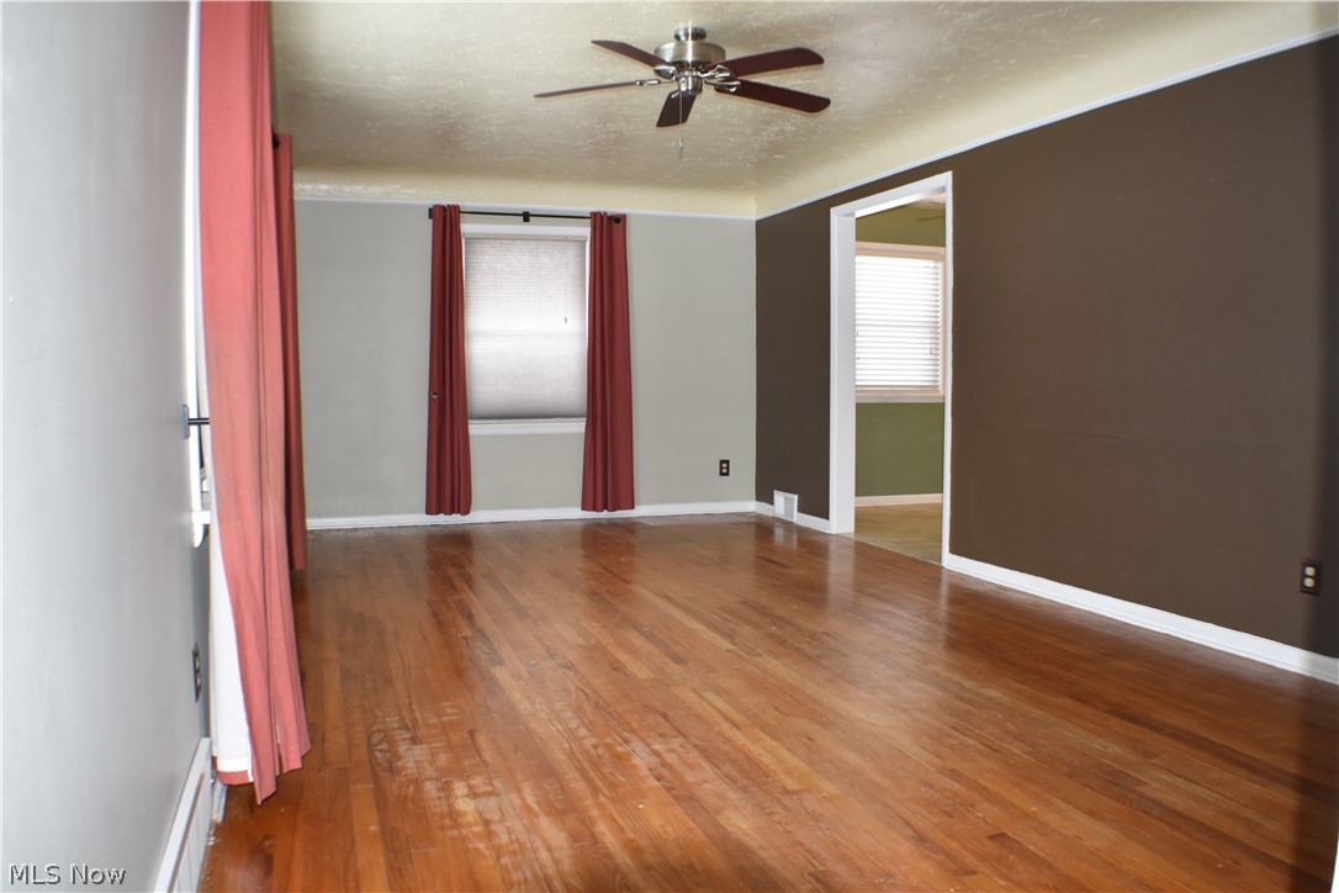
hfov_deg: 53.1
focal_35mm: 36
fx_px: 1339
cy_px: 446
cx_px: 670
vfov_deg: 36.9
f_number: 4
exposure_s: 1/60
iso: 800
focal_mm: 24
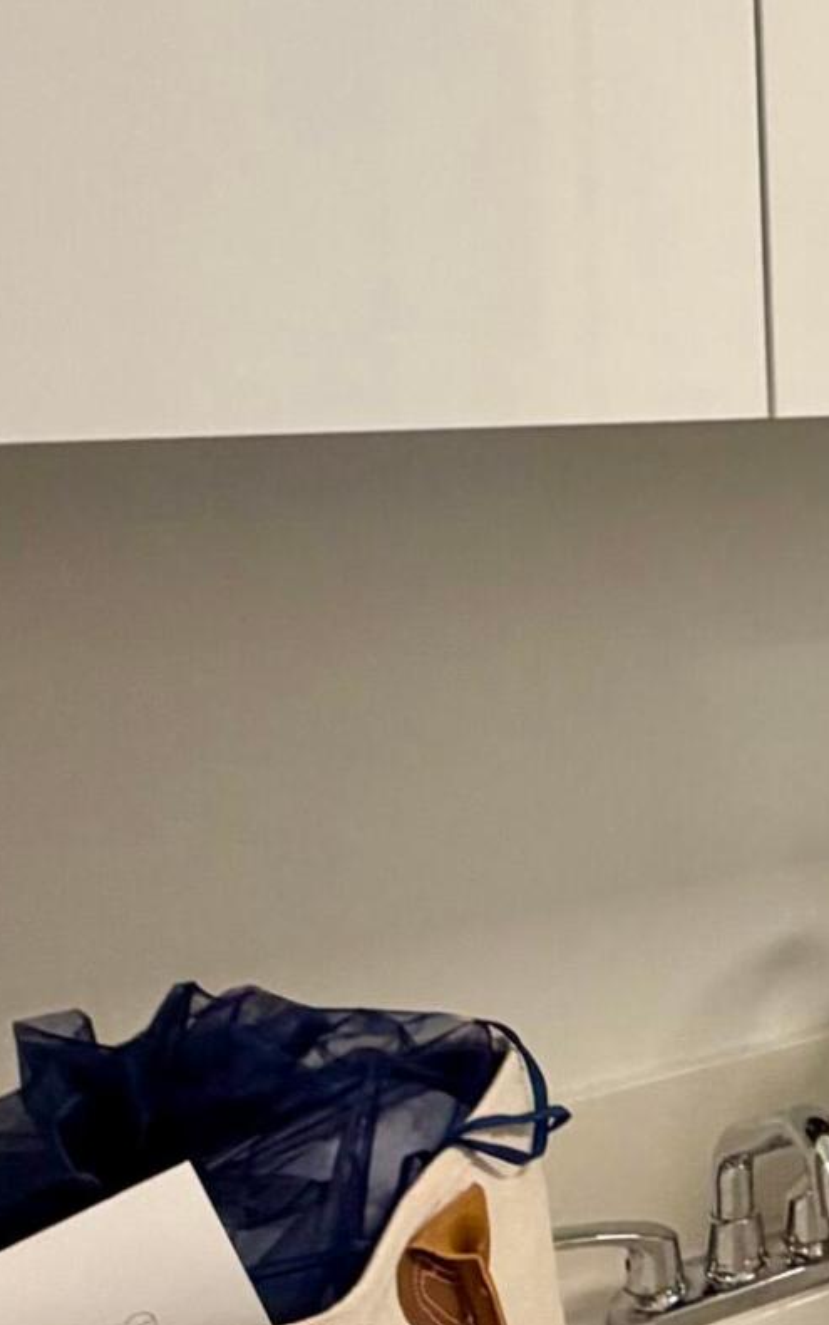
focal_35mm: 54
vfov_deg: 37.3
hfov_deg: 17.8
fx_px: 1950
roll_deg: -0.2
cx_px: 1596
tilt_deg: -8.1
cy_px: 519
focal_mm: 2.22
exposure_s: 1/120
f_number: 2.2
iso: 250
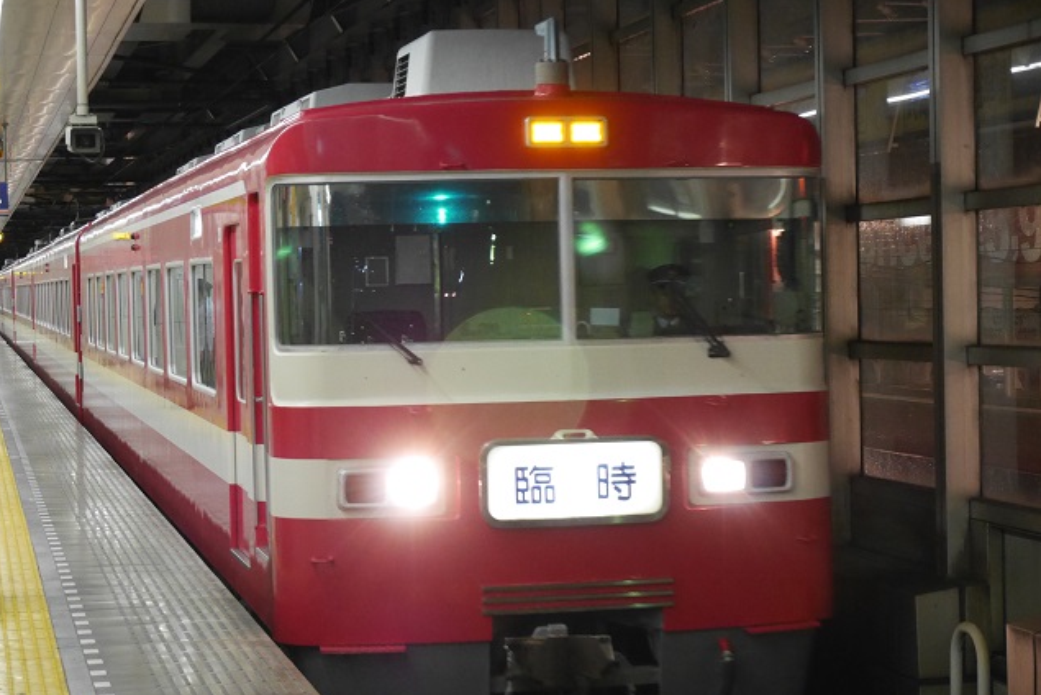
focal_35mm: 88
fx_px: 2546
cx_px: 518
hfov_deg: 23.1
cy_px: 377
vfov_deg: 15.5
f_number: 5.6
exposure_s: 1/60
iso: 3200
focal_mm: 42
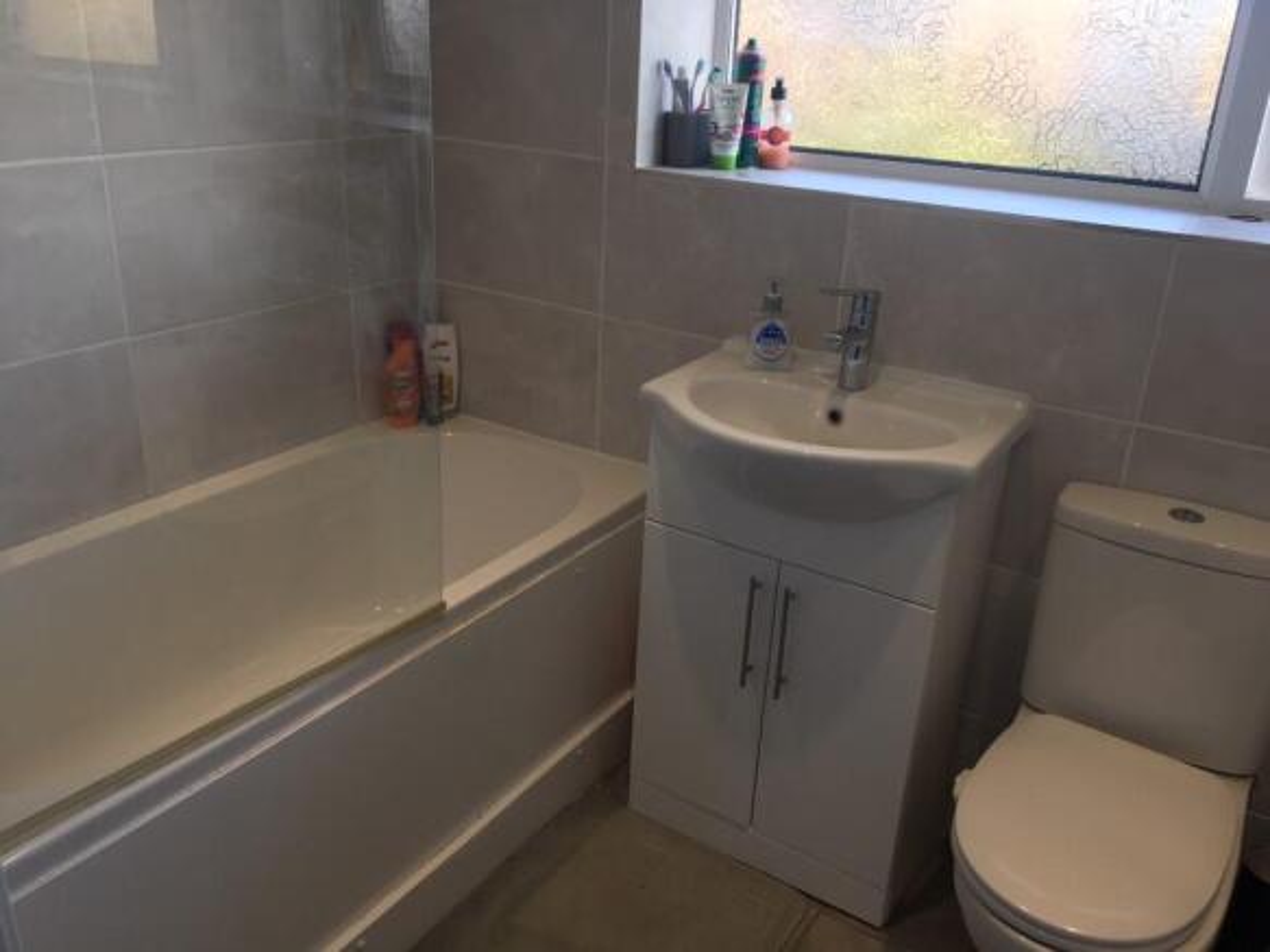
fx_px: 1064
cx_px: 635
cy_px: 476
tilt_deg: -22.7
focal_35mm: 29
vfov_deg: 48.2
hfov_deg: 61.7
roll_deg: -2.1
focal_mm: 4.15
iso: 40
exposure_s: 1/100
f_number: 2.2
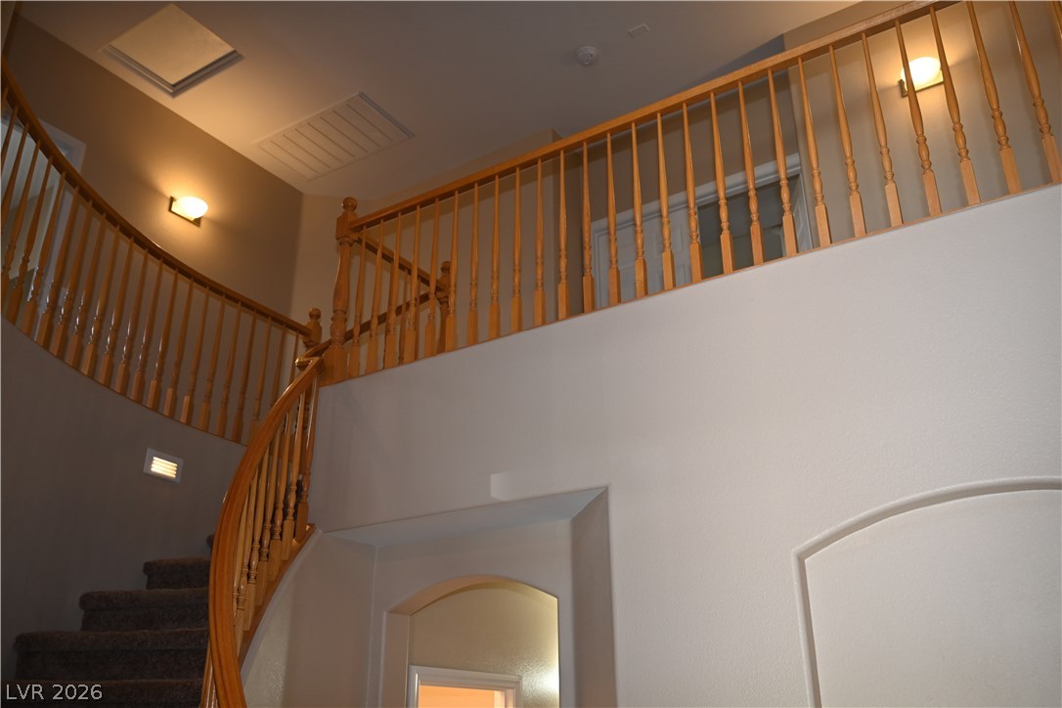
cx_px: 531
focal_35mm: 30
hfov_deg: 61.1
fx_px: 900
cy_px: 354
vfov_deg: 43.0
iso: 500
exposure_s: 1/60
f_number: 4
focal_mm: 30.5
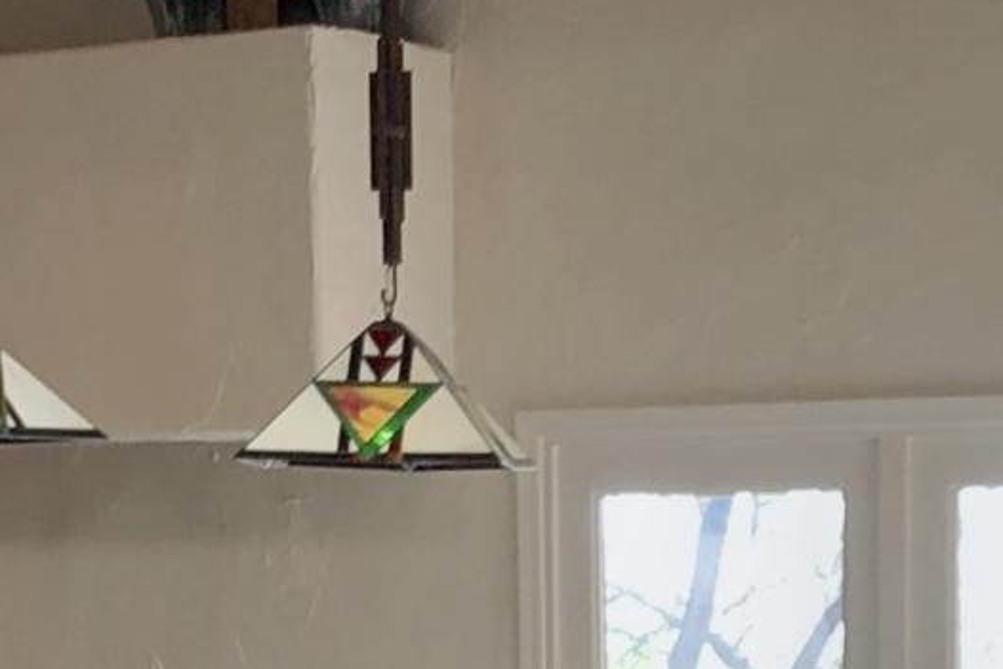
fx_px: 4626
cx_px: 875
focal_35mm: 166
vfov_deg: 8.0
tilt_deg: -5.0
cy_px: 1234
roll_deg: +1.1
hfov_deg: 12.3
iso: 25
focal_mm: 4
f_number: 1.8
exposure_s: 1/120
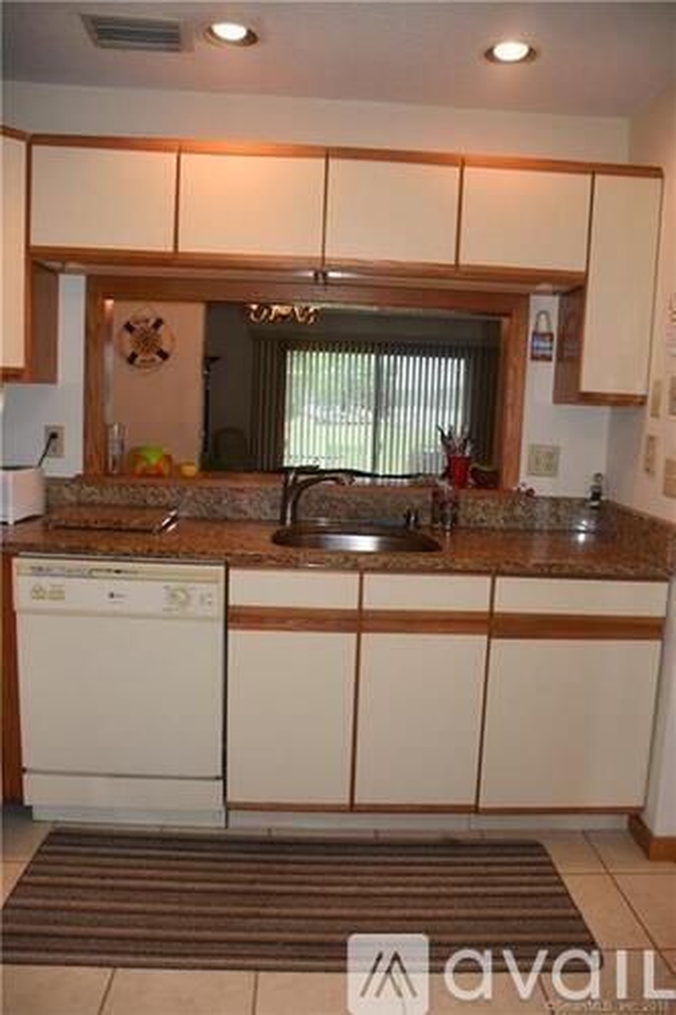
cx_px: 338
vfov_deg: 61.9
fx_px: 846
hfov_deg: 43.6
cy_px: 508
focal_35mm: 30
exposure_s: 1/100
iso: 400
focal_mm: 20
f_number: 3.5
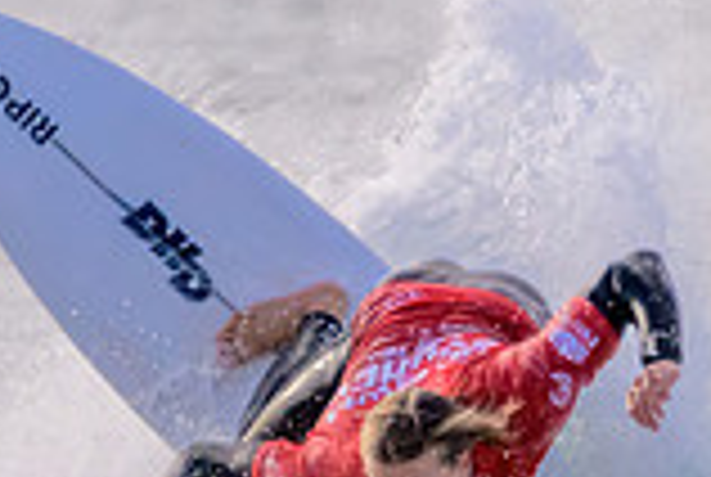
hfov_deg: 0.5
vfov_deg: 0.3
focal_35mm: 3980
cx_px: 189
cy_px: 588
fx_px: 78752
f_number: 11
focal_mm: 850
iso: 2800
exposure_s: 1/3200
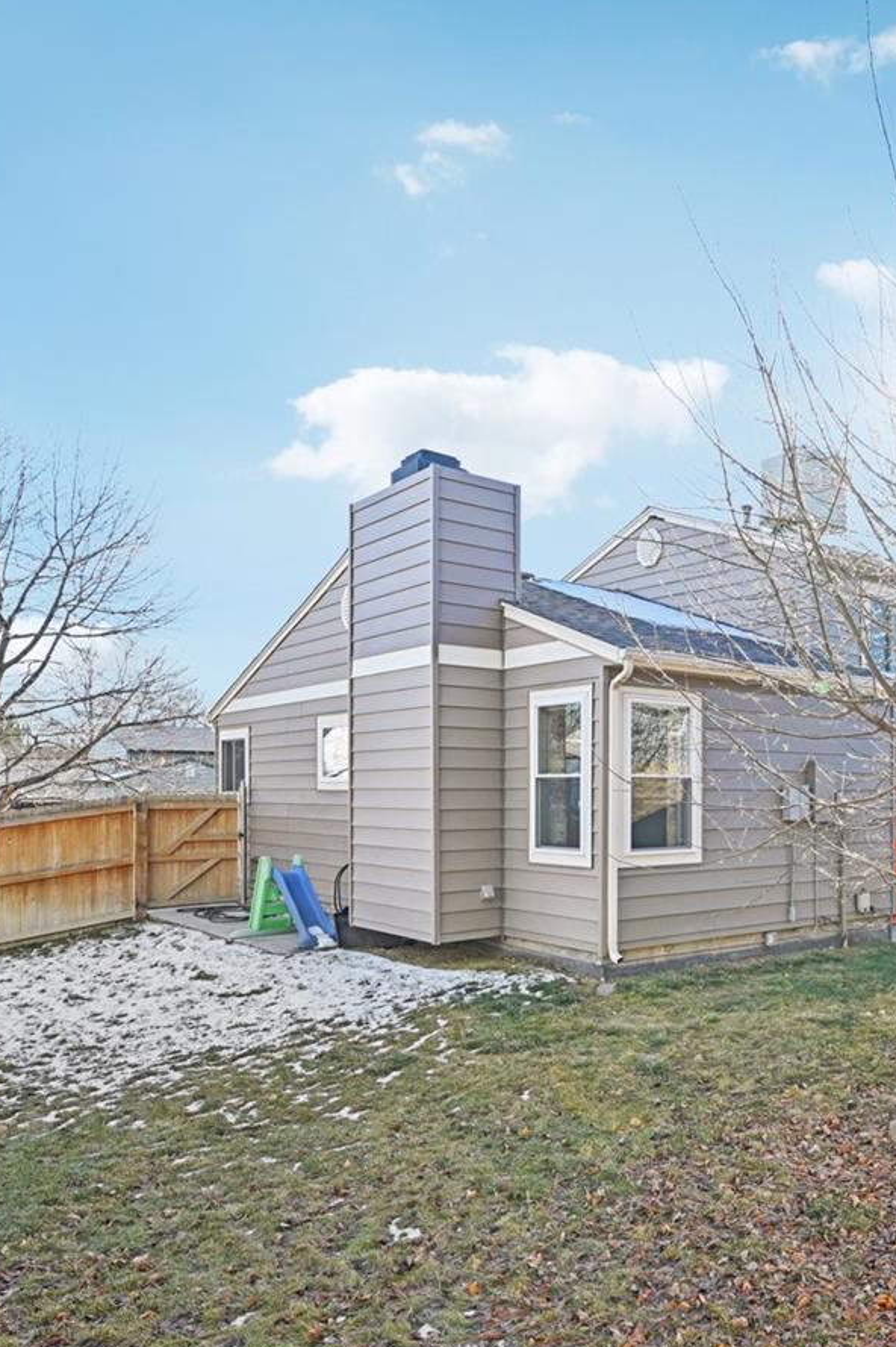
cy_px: 770
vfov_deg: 65.4
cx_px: 757
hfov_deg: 43.6
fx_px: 1042
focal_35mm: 28
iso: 64
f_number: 8
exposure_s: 1/40
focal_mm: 15.5
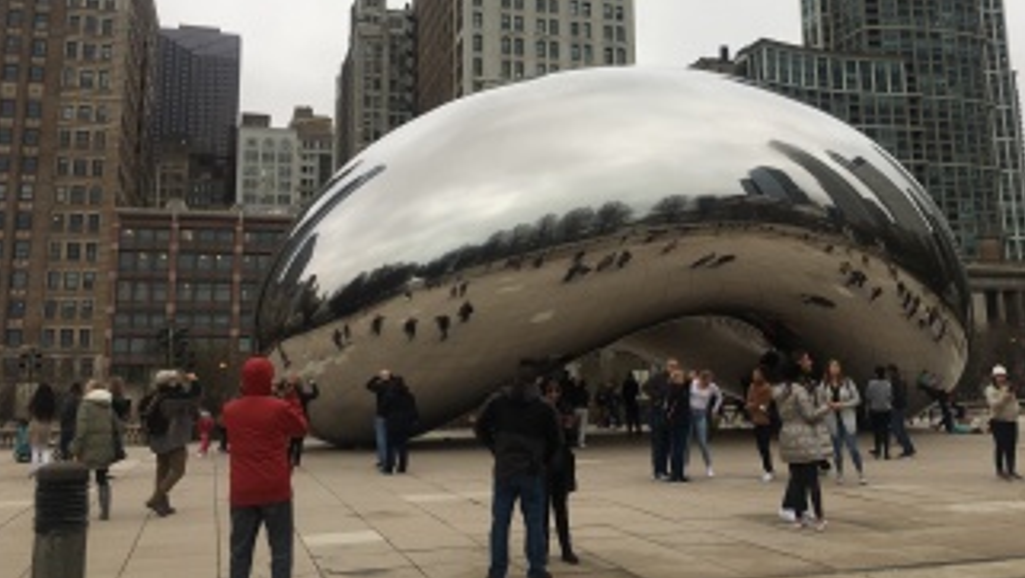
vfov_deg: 32.6
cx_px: 568
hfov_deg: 55.1
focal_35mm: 36
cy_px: 198
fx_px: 979
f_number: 2.2
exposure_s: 1/234
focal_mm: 4.15
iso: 25
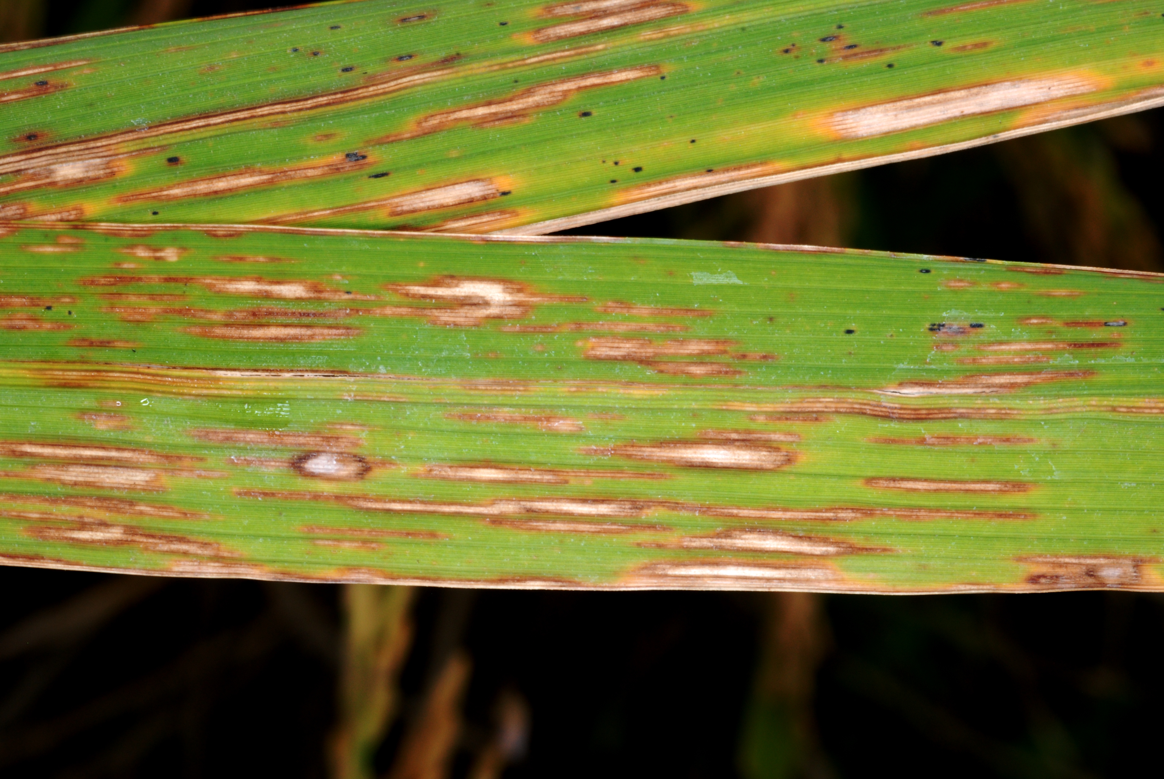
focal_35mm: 90
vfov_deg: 15.2
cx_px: 582
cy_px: 390
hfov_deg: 22.6
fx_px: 2913
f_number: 36
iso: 400
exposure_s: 1/60
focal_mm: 60
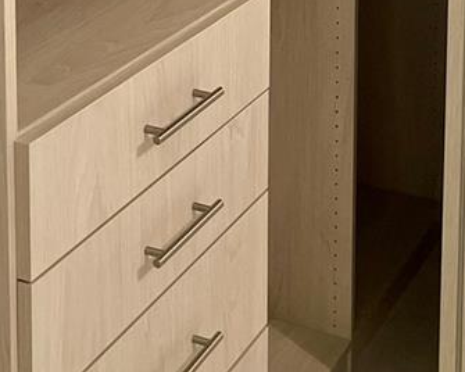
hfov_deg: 21.0
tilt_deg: -8.2
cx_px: 242
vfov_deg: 15.3
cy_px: -226
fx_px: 1252
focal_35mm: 91
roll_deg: +0.4
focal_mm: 5.1
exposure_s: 1/40
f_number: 1.6
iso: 500
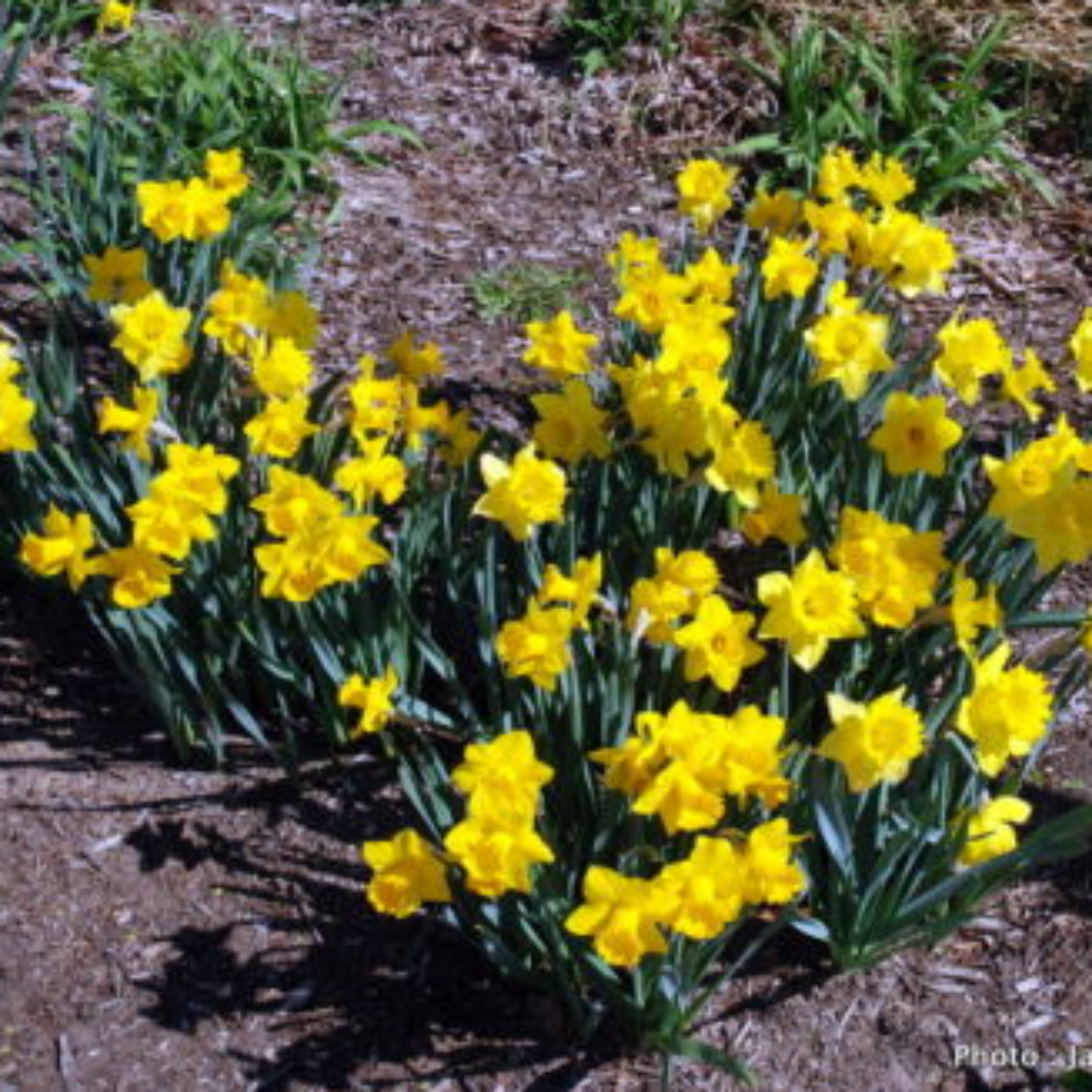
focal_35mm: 53
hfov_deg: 32.2
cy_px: 546
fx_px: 1879
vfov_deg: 32.4
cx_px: 705
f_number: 11
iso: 100
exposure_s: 1/160
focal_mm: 27
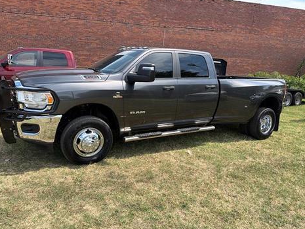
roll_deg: -1.3
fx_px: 229
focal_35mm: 26
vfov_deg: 53.1
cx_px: 141
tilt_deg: -4.6
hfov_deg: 67.2
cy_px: 115
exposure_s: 1/1689
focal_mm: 6.76
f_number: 1.78
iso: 80
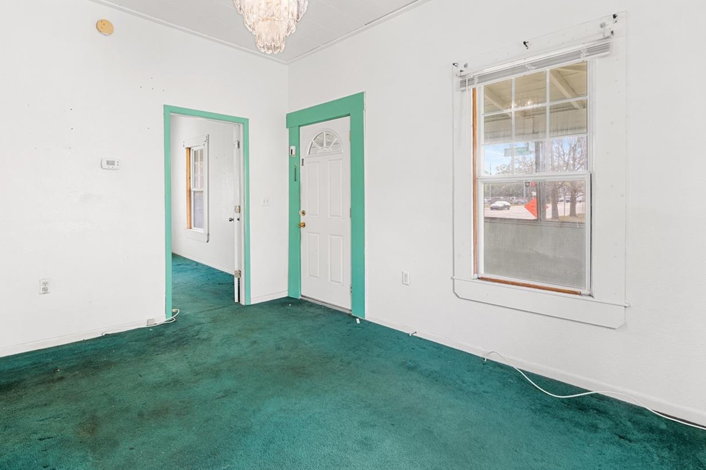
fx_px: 353
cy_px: 208
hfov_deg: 89.6
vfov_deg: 67.2
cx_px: 310
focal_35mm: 18
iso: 250
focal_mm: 14
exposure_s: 1/1.25
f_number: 9
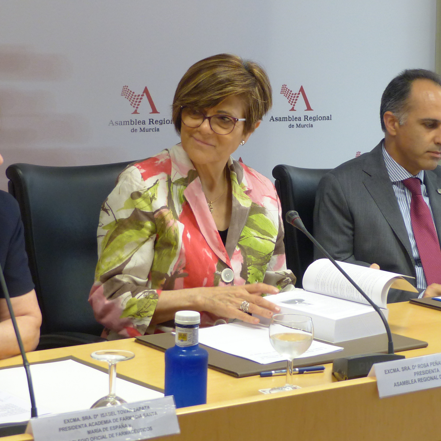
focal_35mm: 104
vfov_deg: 16.7
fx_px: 1499
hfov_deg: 16.7
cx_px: 257
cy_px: 126
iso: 160
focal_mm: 10.1
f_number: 2.8
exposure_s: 1/60
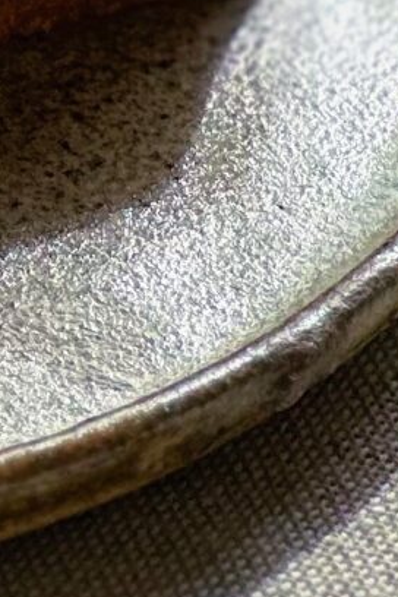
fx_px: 8341
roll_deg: +0.7
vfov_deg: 4.0
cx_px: -682
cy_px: -1242
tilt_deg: -28.0
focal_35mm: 503
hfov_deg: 2.7
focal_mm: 9
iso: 32
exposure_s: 1/402
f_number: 2.8
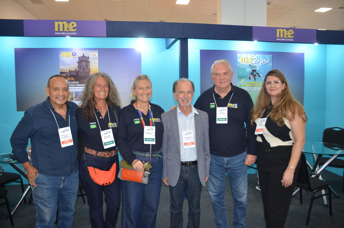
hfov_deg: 67.5
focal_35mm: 27
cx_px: 172
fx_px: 257
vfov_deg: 47.7
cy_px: 114
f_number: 3.5
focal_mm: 18
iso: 720
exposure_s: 1/60
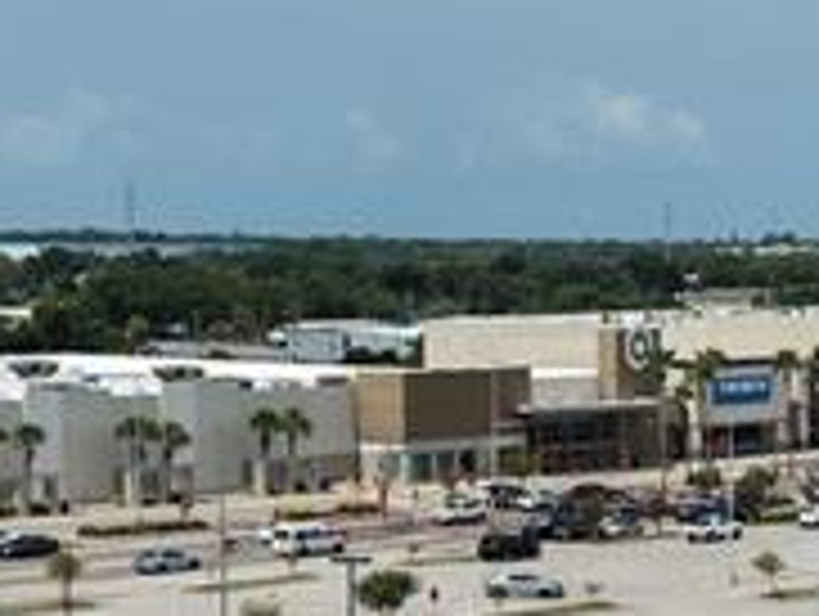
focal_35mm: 135
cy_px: 670
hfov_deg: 14.5
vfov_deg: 10.9
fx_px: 3198
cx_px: 634
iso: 150
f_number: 1.8
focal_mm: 8.67
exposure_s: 1/6400
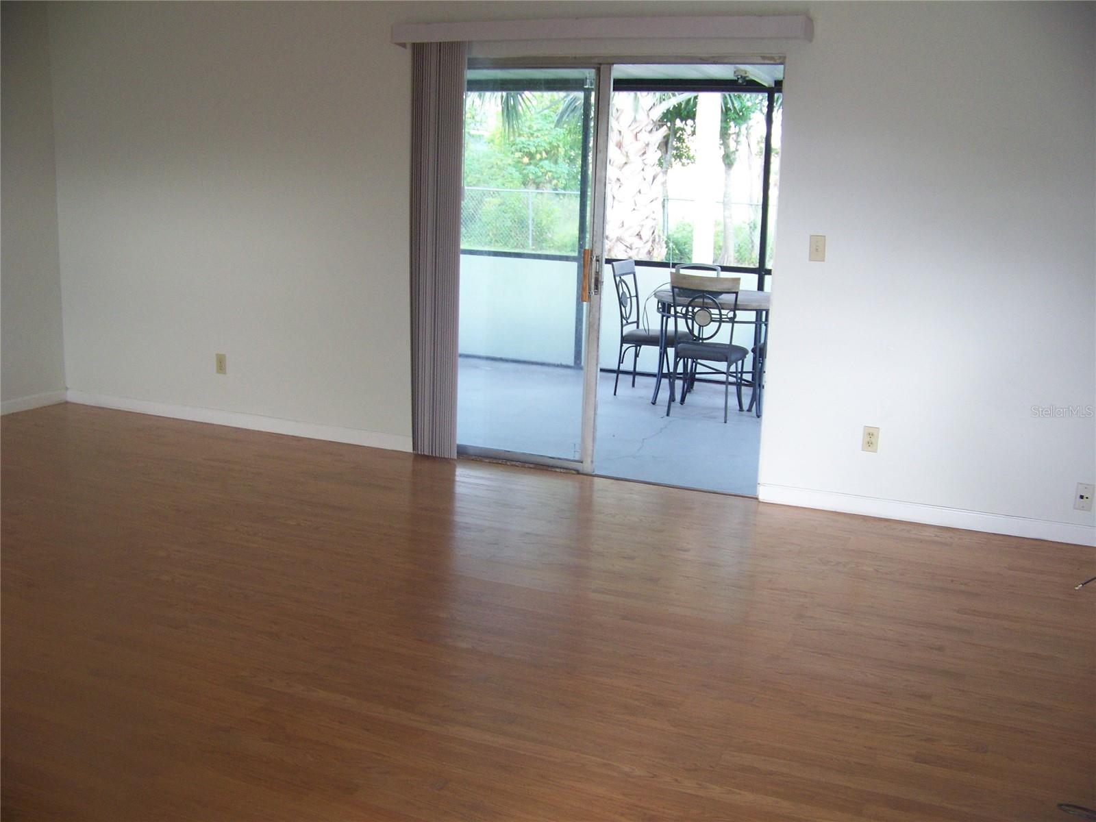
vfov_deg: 39.7
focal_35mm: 36
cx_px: 548
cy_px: 411
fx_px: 1140
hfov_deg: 51.4
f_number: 2.8
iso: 125
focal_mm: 5.85
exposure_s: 1/30
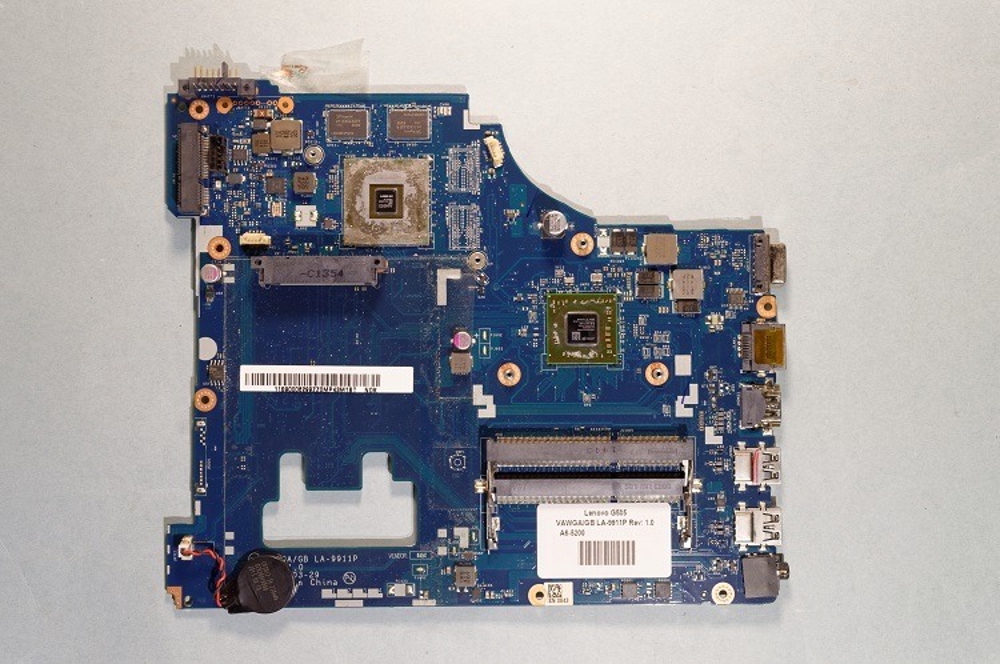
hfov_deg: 49.6
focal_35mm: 39
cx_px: 500
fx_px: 1082
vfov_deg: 34.1
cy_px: 332
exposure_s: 1/4
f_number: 8
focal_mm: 26
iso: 100
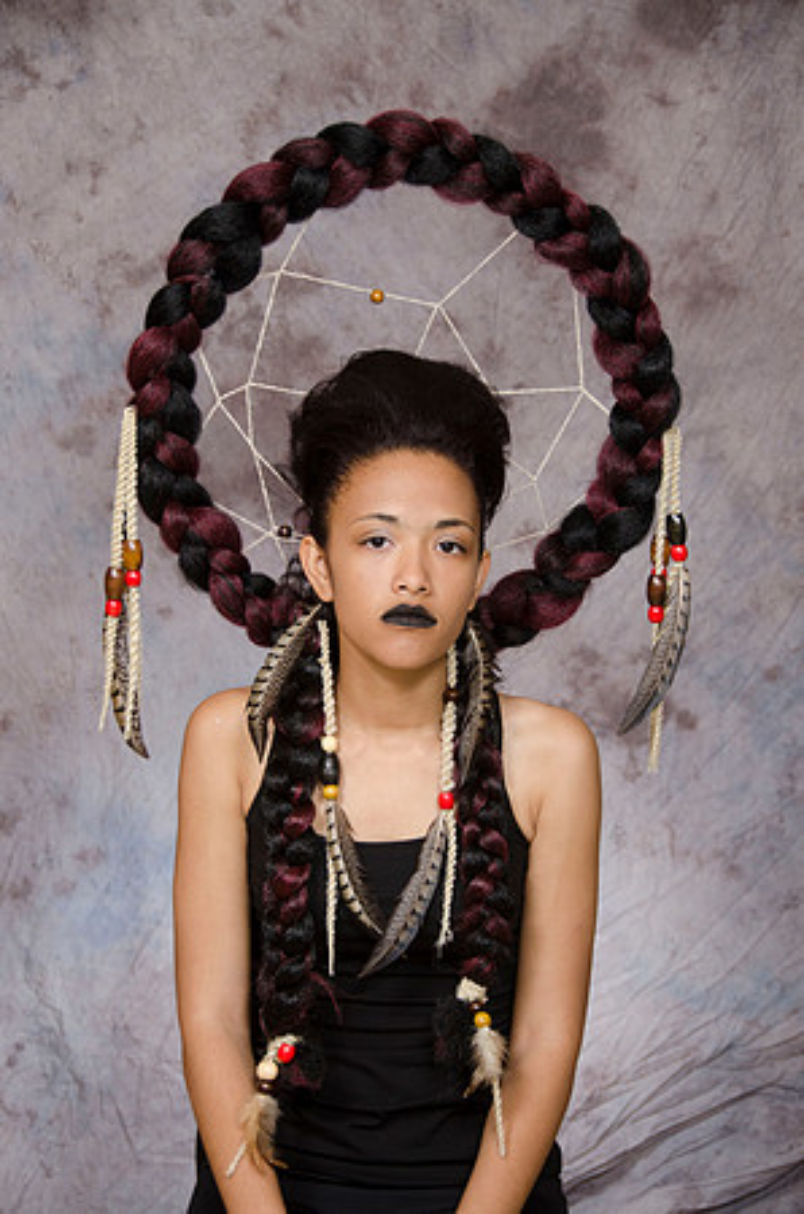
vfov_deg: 22.7
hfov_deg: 15.1
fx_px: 3029
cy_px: 607
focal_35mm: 90
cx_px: 402
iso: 200
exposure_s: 1/125
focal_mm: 60
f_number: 5.6
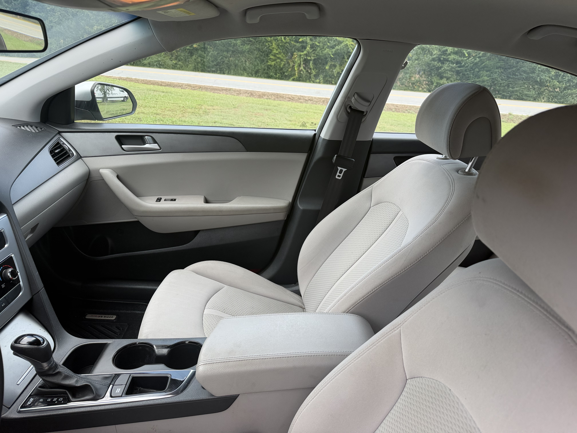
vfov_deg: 56.8
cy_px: 216
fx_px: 400
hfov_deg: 71.6
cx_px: 288
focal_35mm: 24
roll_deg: -4.6
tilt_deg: -17.1
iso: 64
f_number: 1.78
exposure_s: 1/164
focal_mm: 6.76
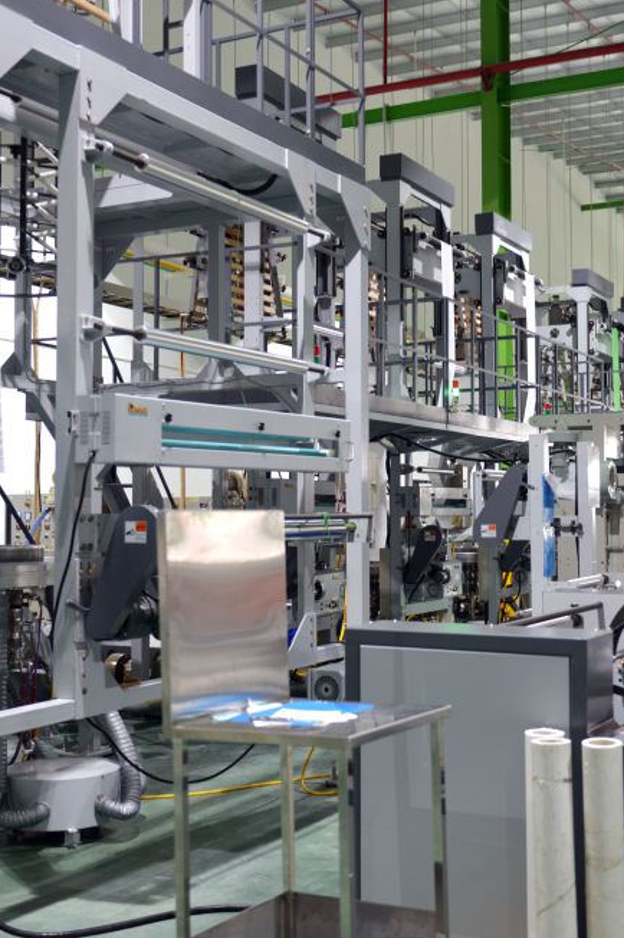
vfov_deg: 40.4
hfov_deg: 27.5
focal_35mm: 49
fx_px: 1275
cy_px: 463
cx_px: 362
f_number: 2.8
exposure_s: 1/30
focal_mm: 32
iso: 450
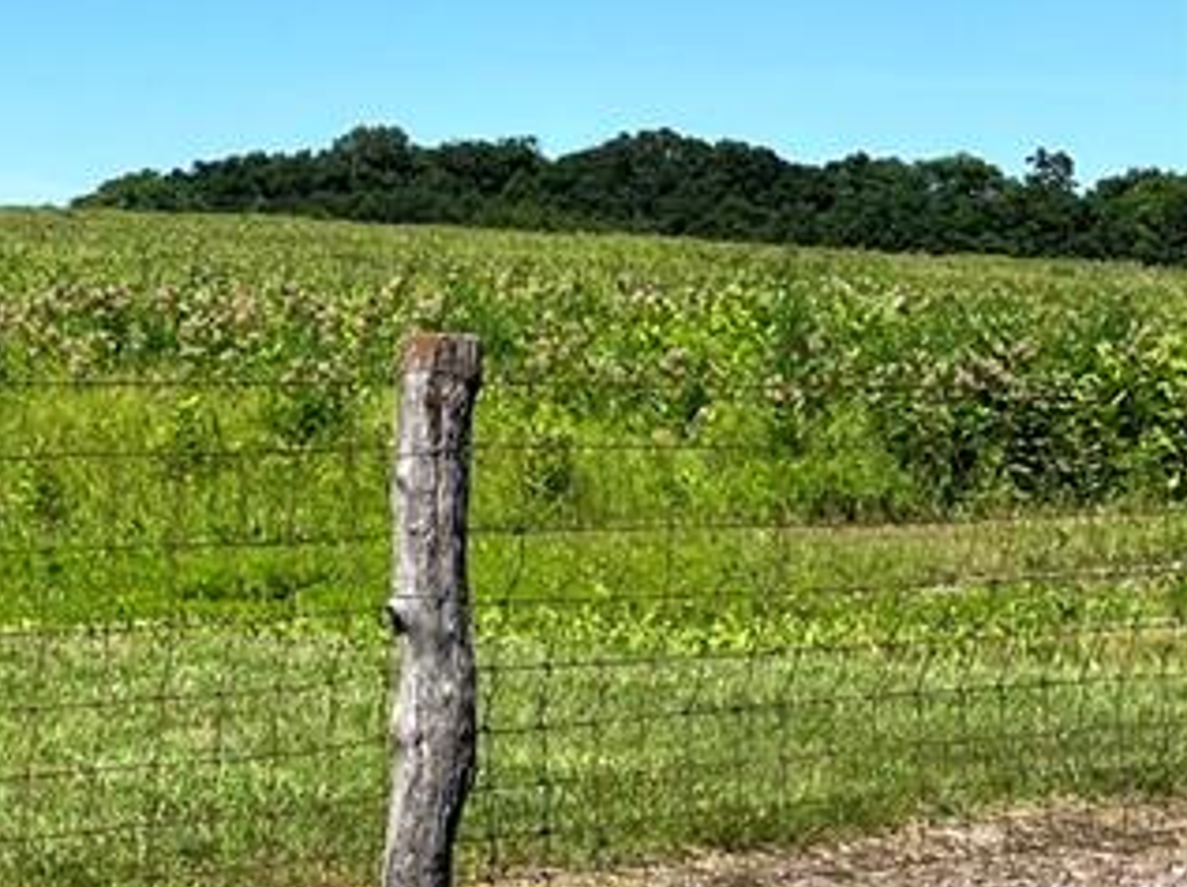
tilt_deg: -0.4
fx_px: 2877
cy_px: 283
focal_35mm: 84
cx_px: -723
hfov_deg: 19.5
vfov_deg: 17.5
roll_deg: -2.4
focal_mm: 5.1
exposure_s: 1/3745
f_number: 1.6
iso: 50
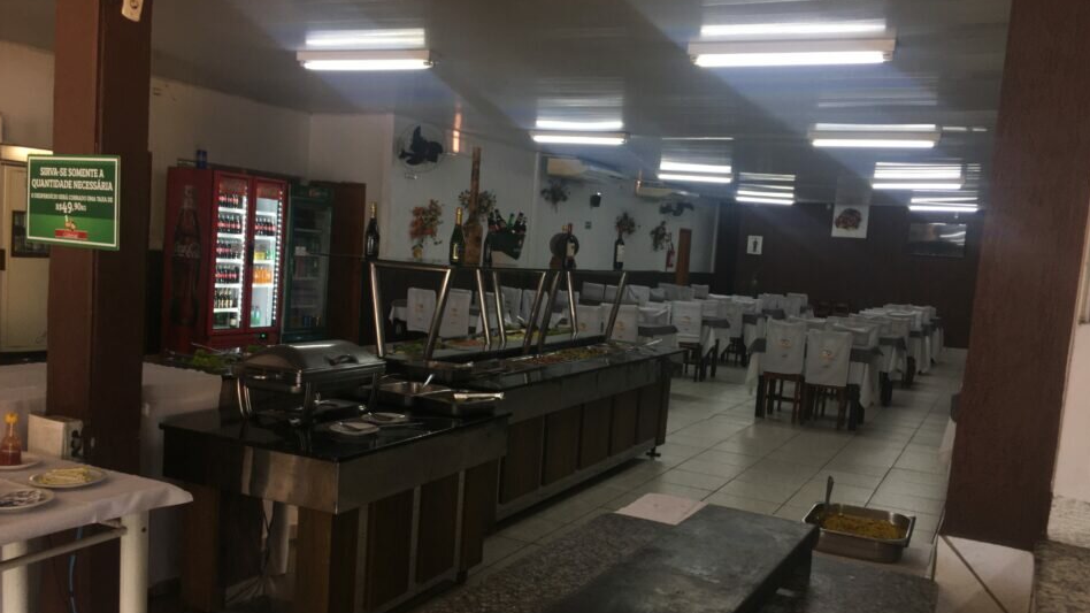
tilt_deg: -6.2
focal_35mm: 32
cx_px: 543
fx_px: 925
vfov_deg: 36.6
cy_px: 345
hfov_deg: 61.0
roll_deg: -4.5
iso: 32
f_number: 2.2
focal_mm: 4.15
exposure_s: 1/30
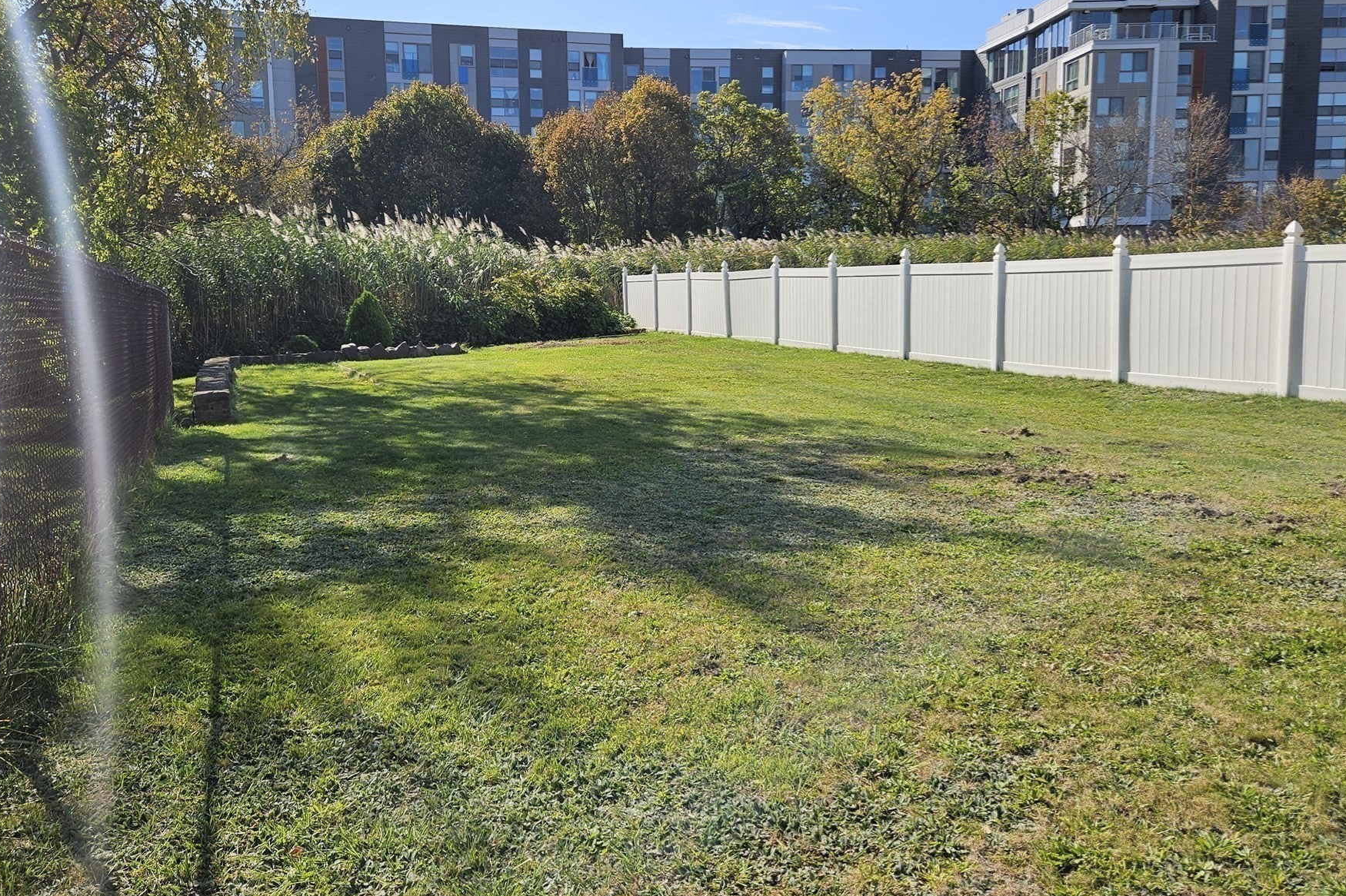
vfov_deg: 46.4
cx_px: 604
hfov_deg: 65.3
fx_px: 1047
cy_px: 416
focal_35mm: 28
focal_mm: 5.4
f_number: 1.8
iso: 25
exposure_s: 1/1654
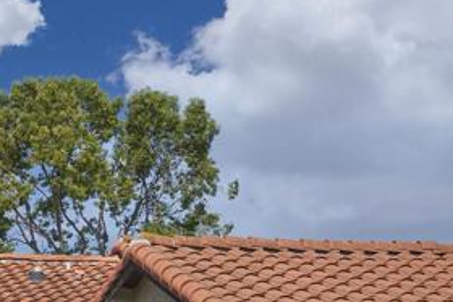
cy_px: 259
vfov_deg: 10.7
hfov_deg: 16.0
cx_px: 202
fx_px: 1611
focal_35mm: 128
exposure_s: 1/320
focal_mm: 35
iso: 100
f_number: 8
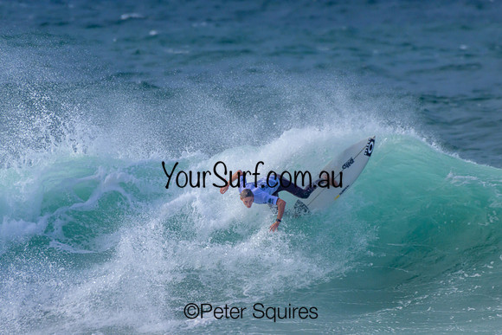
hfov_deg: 2.1
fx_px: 13947
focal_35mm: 1000
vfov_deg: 1.4
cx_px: 251
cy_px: 168
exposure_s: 1/2500
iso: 1000
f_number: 11
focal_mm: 1000
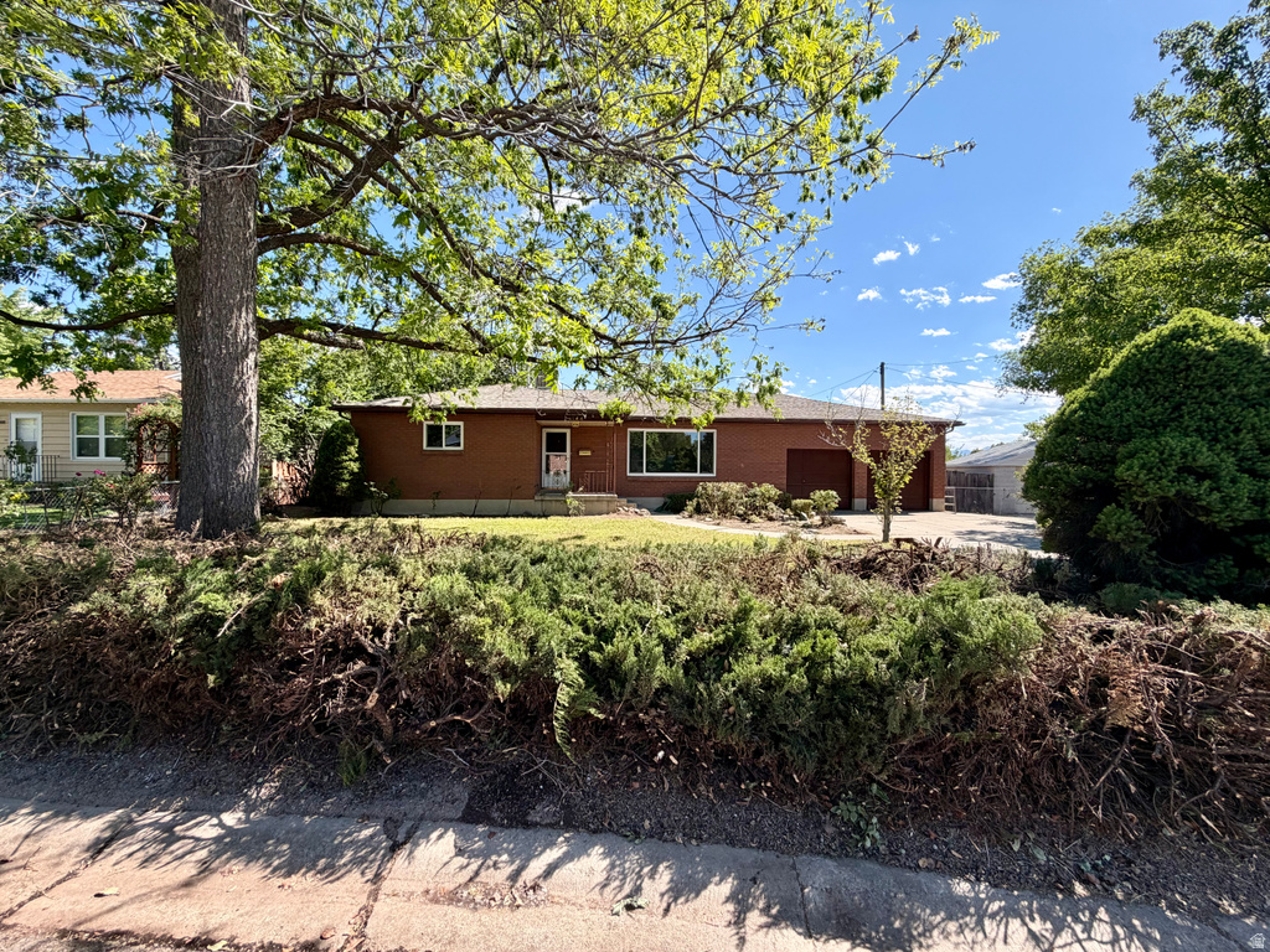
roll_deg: +0.3
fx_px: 514
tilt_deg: -1.1
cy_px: 476
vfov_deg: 85.7
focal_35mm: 14
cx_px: 635
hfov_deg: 102.1
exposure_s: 1/694
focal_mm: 2.22
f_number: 2.2
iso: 40
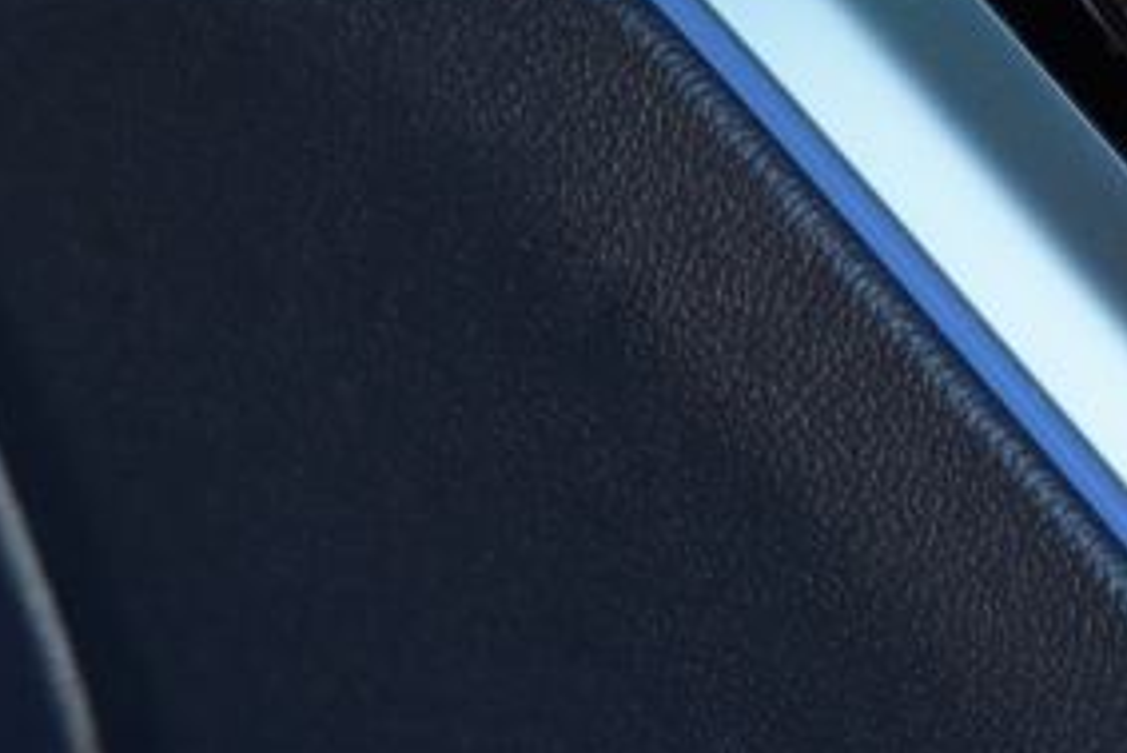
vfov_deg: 2.8
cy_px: 371
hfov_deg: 4.2
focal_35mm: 486
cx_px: 2373
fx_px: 15222
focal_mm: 85
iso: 800
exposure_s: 1/160
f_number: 4
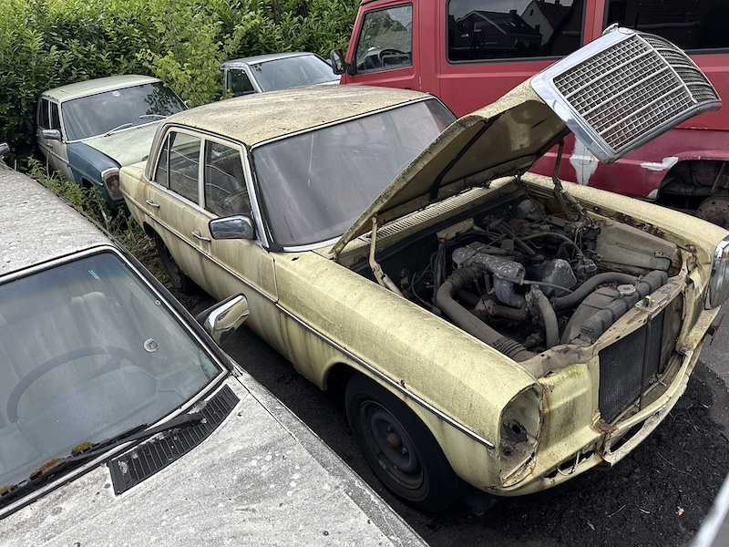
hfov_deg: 71.6
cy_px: 274
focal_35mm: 24
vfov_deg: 56.8
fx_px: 505
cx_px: 364
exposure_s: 1/113
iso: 250
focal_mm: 6.86
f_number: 1.78
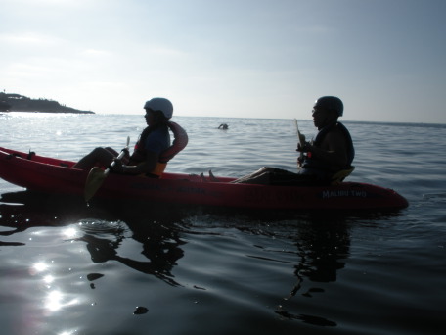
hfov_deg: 51.4
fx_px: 464
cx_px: 223
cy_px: 168
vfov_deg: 39.7
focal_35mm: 36
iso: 64
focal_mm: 6.3
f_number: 5.6
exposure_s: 1/992
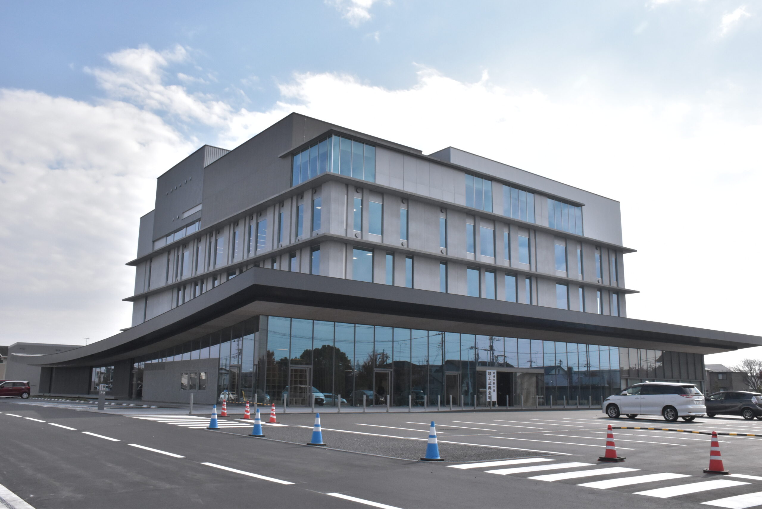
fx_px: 699
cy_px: 254
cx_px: 381
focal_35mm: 33
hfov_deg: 57.2
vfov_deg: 40.0
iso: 2000
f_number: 16
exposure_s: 1/1000
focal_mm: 22
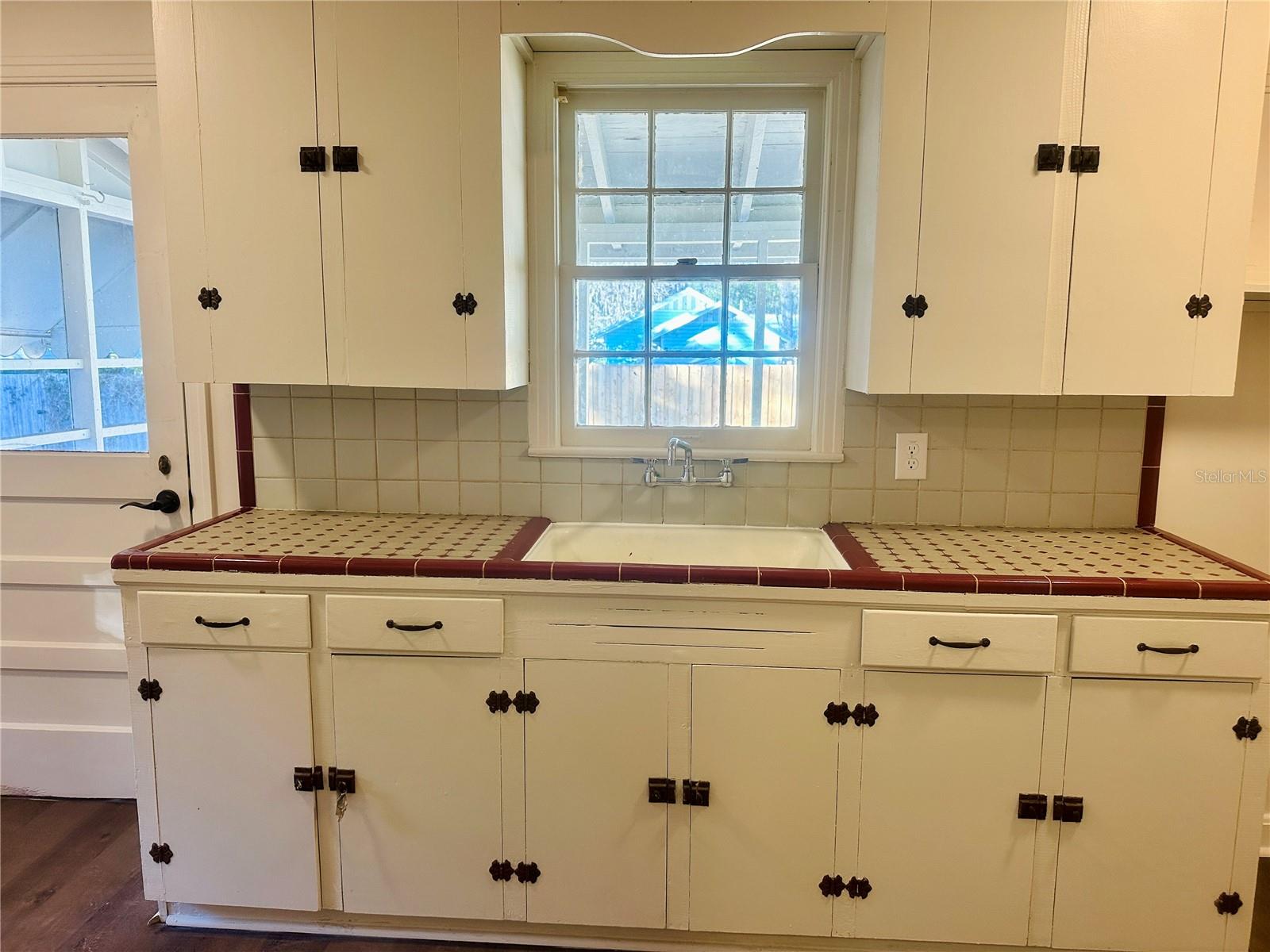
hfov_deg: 71.6
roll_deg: -0.8
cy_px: 476
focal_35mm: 24
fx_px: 881
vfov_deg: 56.8
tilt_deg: -7.5
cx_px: 635
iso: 125
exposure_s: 1/60
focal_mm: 6.86
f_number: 1.78
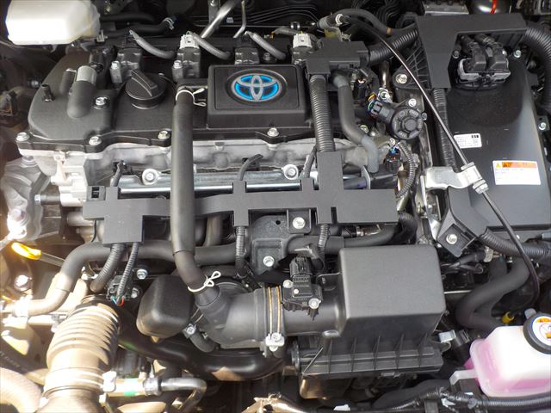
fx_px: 478
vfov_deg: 46.8
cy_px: 206
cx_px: 276
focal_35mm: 30
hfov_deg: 60.0
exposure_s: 1/125
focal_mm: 4.1
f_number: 3.3
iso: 125
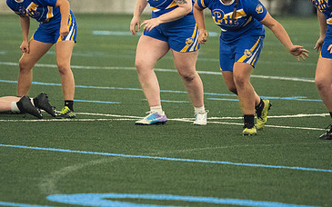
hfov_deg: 4.3
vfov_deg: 2.7
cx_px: 136
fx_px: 4388
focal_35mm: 485
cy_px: 44
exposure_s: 1/500
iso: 10000
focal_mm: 200
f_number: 2.8
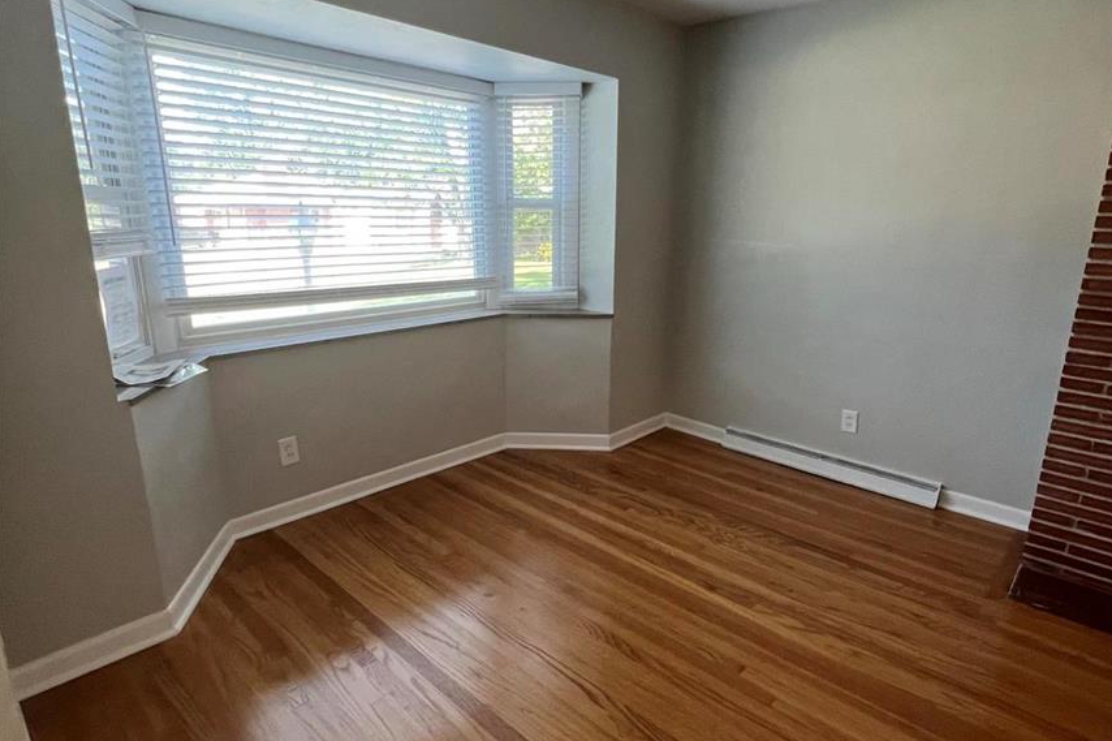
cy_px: 376
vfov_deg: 64.5
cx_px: 582
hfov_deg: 86.9
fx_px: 587
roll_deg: -1.4
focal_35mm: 19
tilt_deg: -15.6
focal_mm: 1.57
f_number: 1.8
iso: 200
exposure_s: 1/120
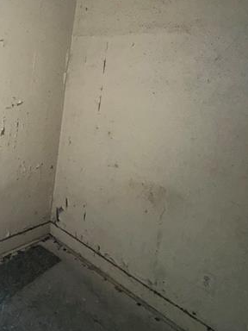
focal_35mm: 28
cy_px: 91
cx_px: 11
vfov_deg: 60.6
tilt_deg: -5.3
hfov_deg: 43.9
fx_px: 267
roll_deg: -4.5
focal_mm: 2.22
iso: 400
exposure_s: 1/41
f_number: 2.2
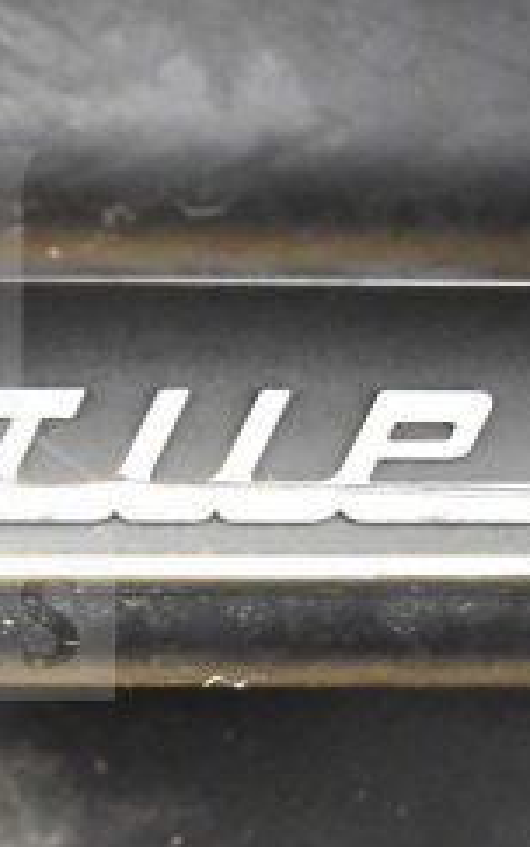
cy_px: 424
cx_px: -279
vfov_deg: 23.5
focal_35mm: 88
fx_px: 2039
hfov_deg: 13.9
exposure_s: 1/80
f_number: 4.5
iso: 6400
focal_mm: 23
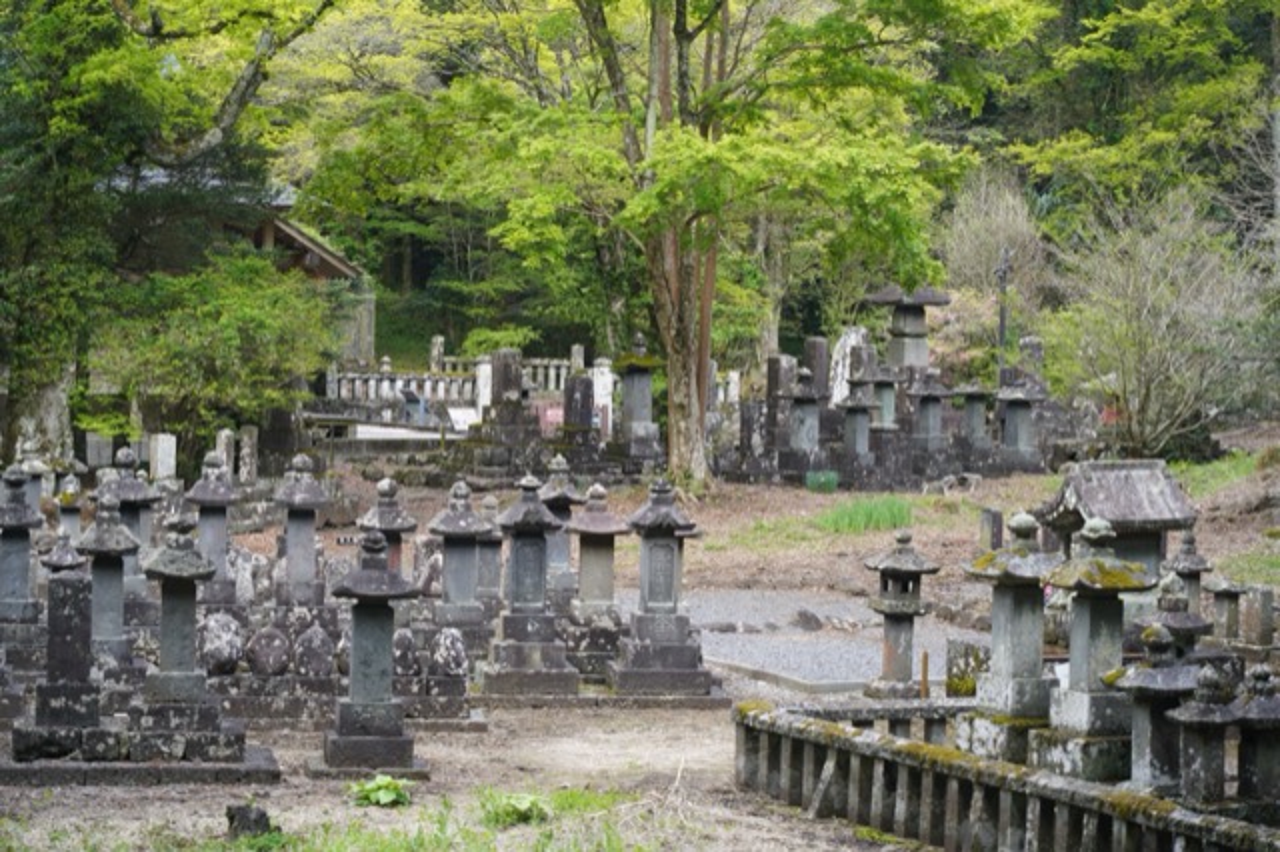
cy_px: 426
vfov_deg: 15.9
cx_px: 640
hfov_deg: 23.7
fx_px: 3056
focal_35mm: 86
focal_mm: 86
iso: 400
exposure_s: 1/125
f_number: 4.5
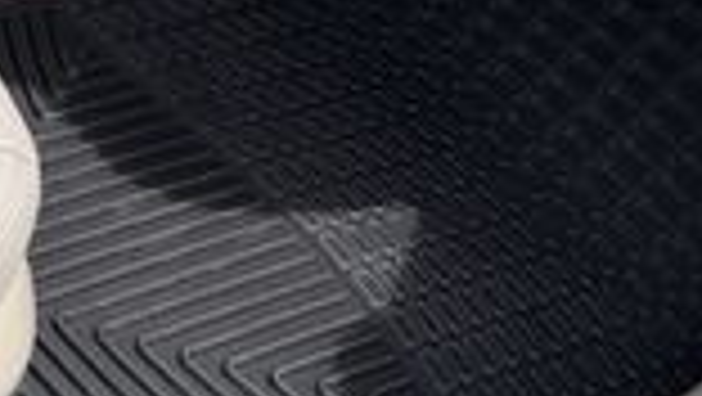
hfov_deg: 17.8
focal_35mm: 107
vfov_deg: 10.5
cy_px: -374
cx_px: -369
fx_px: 1993
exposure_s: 1/2000
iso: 80
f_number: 1.78
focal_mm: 6.76
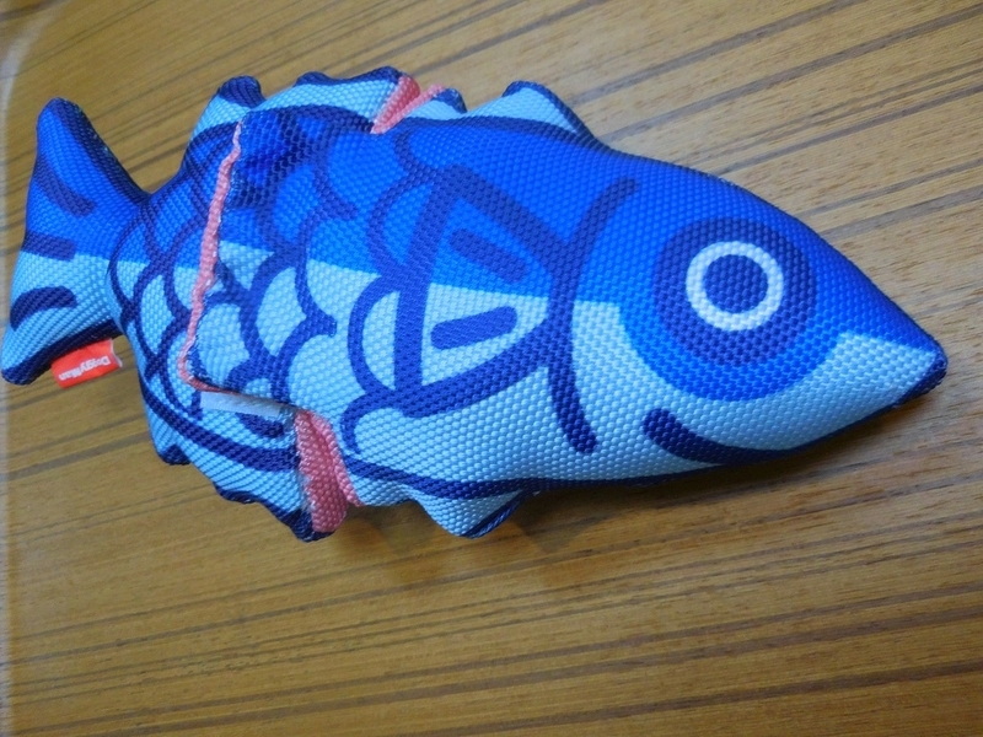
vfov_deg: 42.9
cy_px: 368
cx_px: 492
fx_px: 937
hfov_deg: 55.4
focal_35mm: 33
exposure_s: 1/30
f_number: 3.7
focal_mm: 5.9
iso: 220
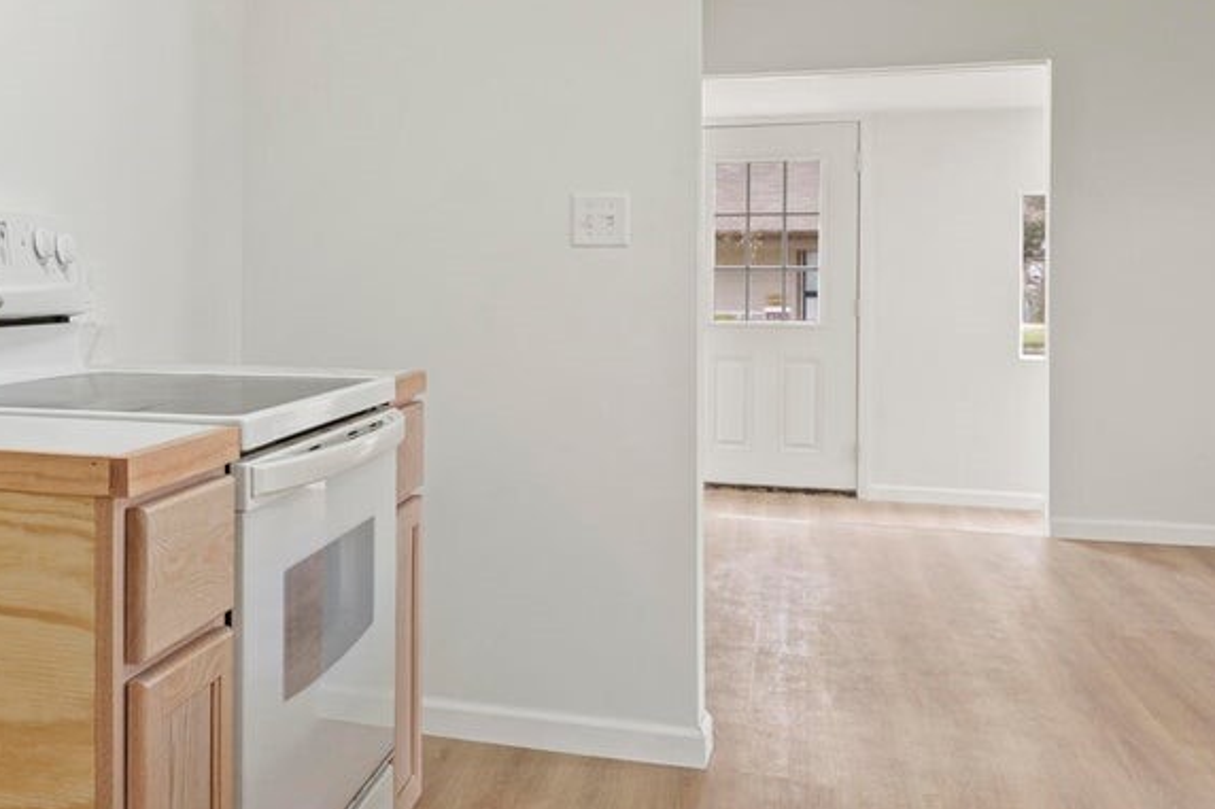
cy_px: 265
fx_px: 1451
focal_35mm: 43
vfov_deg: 30.9
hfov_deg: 41.3
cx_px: 89
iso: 200
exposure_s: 1/6
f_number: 8
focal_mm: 16
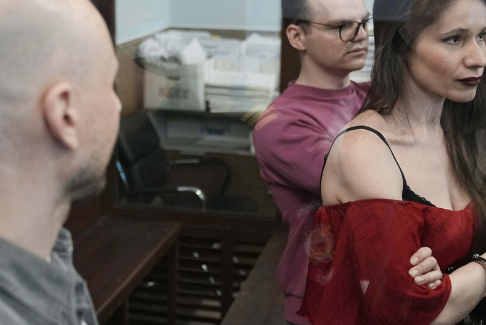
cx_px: 170
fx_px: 932
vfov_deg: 19.7
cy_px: 120
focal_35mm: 69
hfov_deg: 29.1
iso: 2000
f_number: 2.8
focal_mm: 34
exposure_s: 1/320
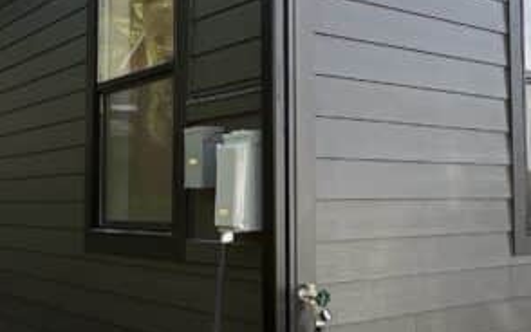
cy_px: 166
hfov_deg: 41.5
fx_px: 695
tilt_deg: +3.8
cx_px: 331
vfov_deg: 26.9
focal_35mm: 48
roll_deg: +0.0
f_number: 1.8
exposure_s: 1/182
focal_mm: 1.57
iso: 32
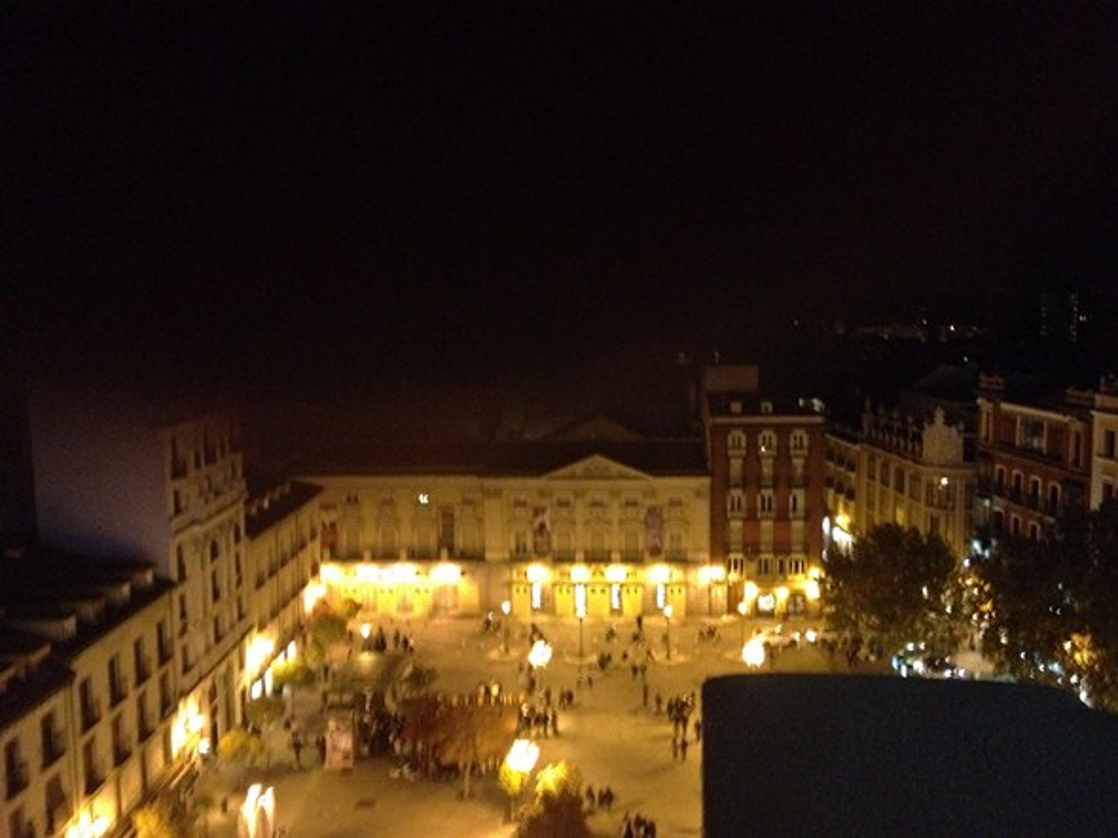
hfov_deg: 52.6
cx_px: 559
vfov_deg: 40.7
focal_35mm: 35
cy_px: 419
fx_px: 1130
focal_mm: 4.28
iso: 800
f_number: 2.4
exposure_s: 1/15
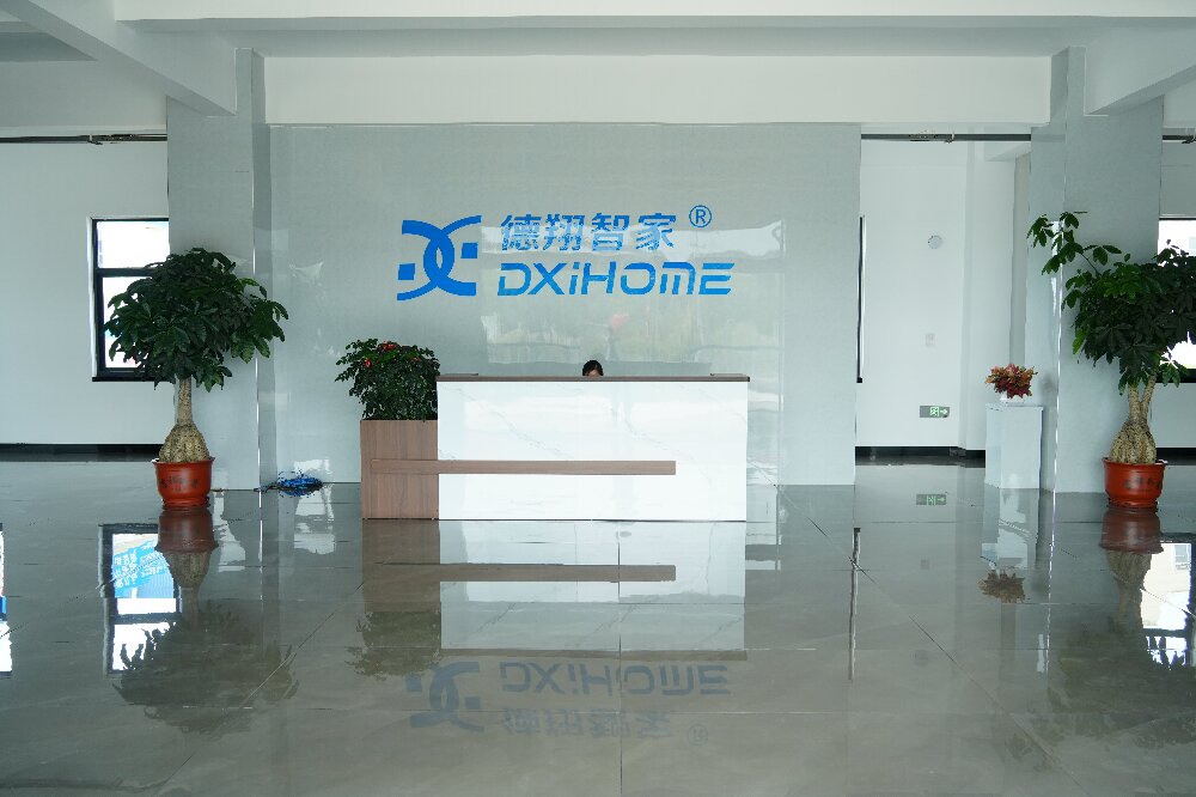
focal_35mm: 28
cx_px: 598
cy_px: 398
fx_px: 930
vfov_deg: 46.4
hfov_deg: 65.5
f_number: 5.6
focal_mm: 28
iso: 800
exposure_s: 1/160
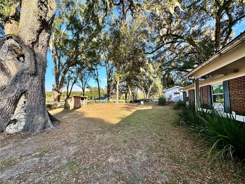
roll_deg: +0.1
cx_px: 122
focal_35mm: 14
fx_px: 99
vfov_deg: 85.7
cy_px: 92
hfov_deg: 102.1
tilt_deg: +5.6
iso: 40
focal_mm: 2.22
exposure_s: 1/396
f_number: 2.2
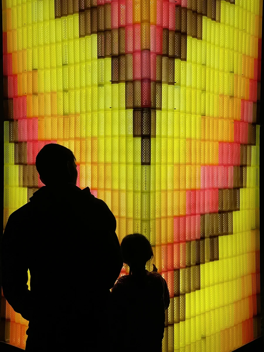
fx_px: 529
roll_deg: -1.0
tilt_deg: +1.2
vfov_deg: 36.8
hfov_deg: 28.0
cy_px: 176
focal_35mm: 52
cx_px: 132
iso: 160
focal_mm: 6
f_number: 2
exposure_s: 1/100
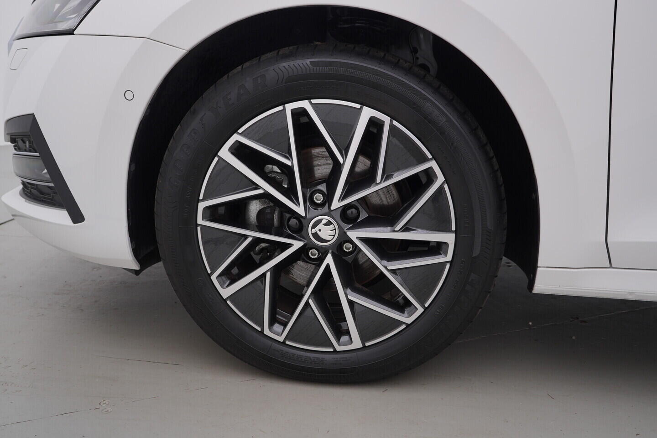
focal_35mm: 36
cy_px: 219
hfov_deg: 53.1
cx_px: 328
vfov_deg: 36.9
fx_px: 657
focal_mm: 24
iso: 125
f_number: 4.5
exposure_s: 1/80
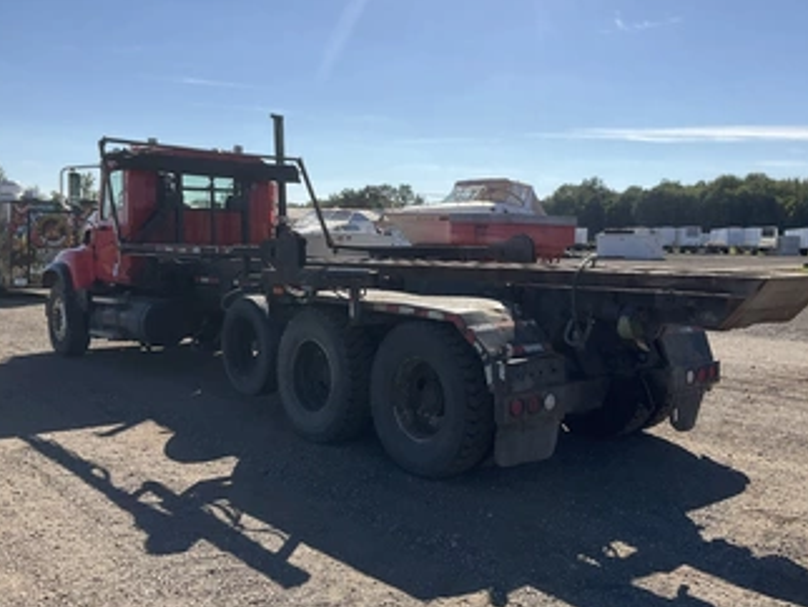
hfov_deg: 51.2
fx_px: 841
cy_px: 276
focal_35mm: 36
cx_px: 444
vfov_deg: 39.7
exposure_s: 1/3322
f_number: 1.8
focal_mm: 3
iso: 25
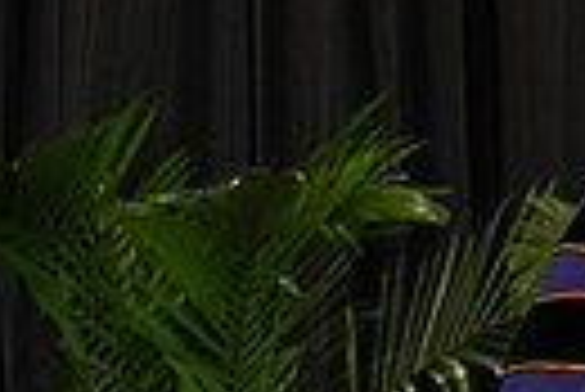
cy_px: 309
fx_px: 5076
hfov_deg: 6.4
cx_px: 1197
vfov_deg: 4.4
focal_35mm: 312
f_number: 5
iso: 2500
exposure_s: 1/200
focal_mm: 70
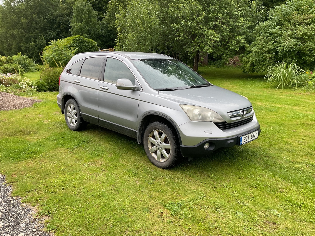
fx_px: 264
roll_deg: +2.7
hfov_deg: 61.7
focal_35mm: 29
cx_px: 158
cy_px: 118
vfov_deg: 48.2
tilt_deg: -13.1
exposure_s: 1/120
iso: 40
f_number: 1.8
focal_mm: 3
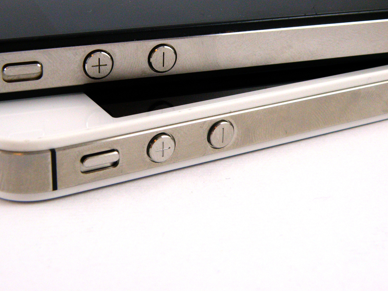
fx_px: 751
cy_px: 119
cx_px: 153
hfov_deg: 28.9
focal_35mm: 67
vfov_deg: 21.9
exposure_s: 1/125
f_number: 5.6
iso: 200
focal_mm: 9.77
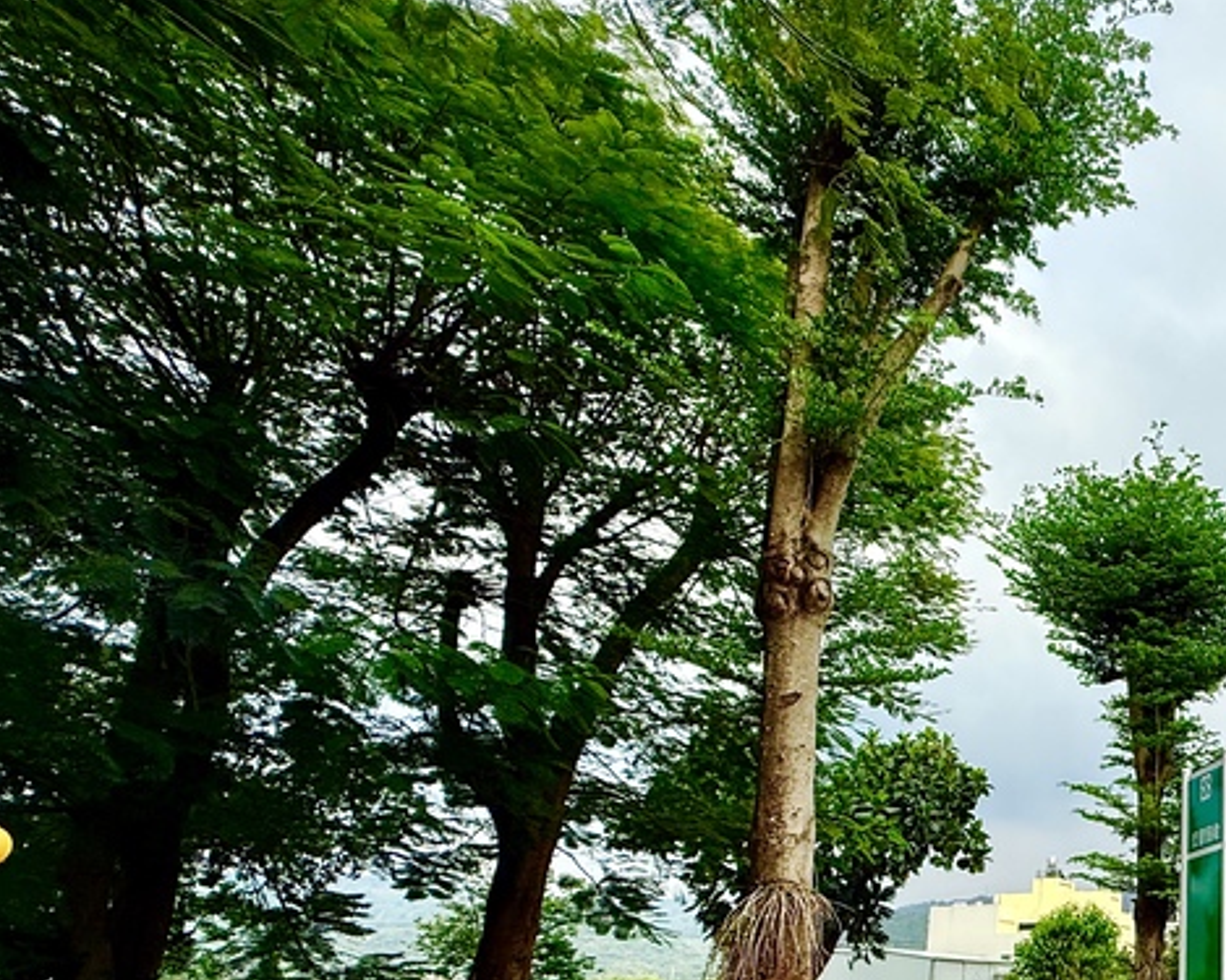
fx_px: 1016
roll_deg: -1.0
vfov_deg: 50.1
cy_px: 690
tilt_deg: +15.9
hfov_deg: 49.7
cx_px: 1244
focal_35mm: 28
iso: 50
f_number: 2.2
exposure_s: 1/1464
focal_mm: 2.22
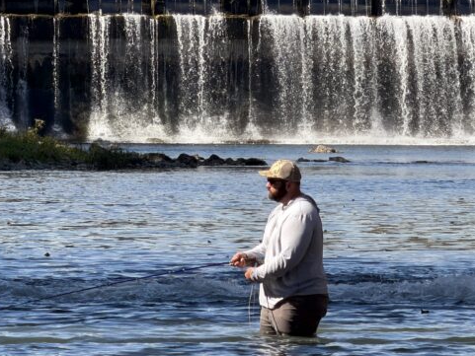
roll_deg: -0.1
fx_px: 5847
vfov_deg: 3.5
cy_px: 41
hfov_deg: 4.7
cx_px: 212
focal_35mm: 426
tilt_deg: +0.7
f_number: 2.8
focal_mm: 16.89
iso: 40
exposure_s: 1/639
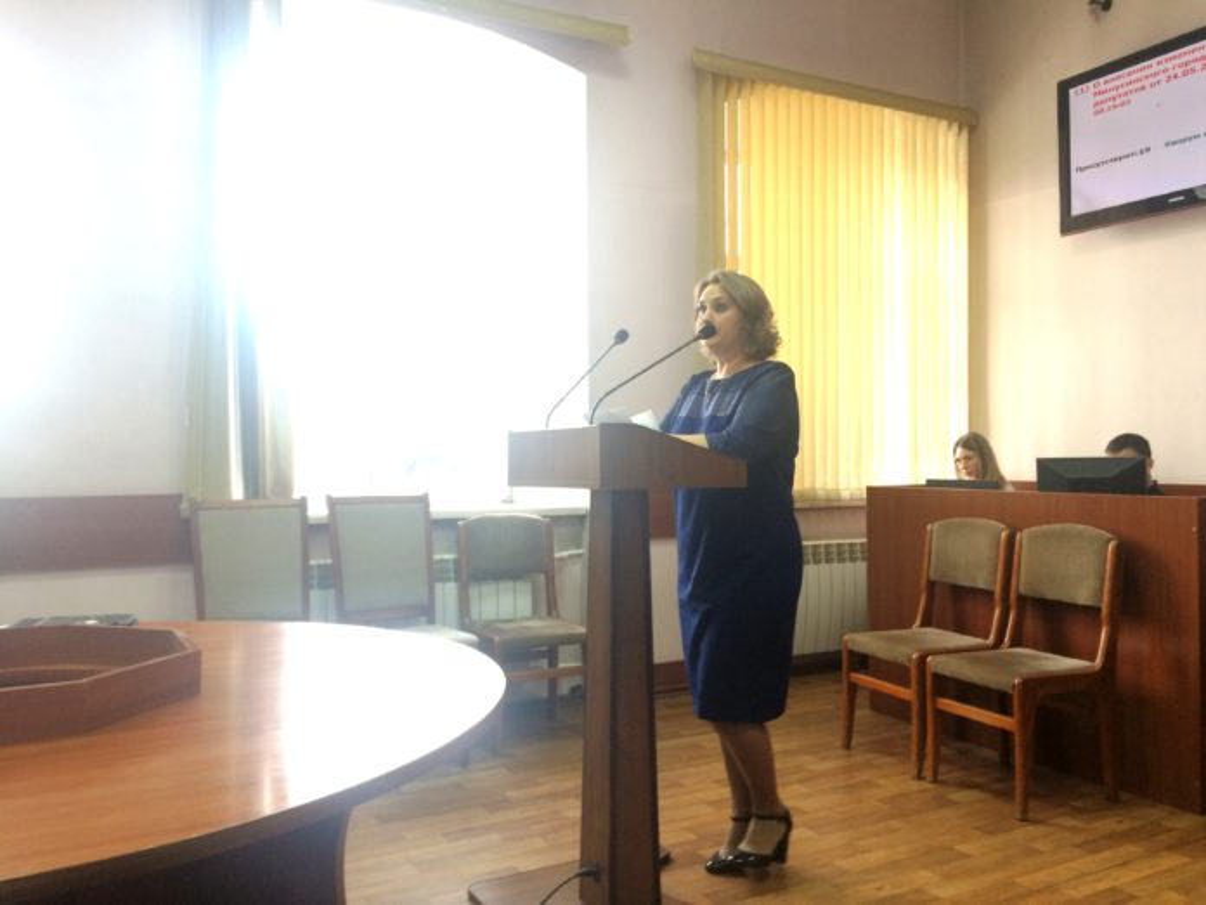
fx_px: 1010
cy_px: 452
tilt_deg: +1.8
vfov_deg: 48.2
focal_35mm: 29
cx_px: 603
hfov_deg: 61.7
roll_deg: +1.3
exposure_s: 1/33
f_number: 2.2
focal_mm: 4.15
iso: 125
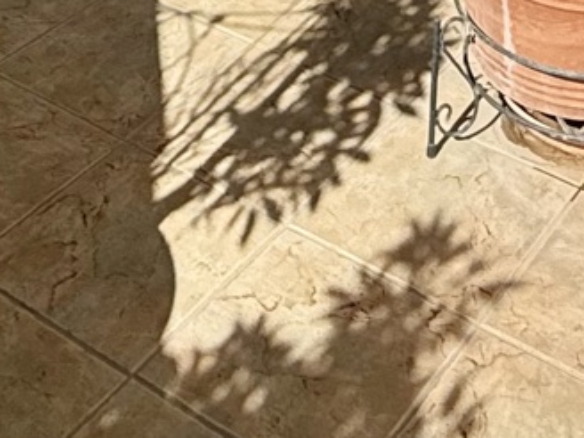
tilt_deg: +2.5
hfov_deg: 23.7
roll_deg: -1.5
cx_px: 411
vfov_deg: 11.6
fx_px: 1383
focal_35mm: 82
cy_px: -828
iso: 64
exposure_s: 1/1167
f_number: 2.2
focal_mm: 2.22
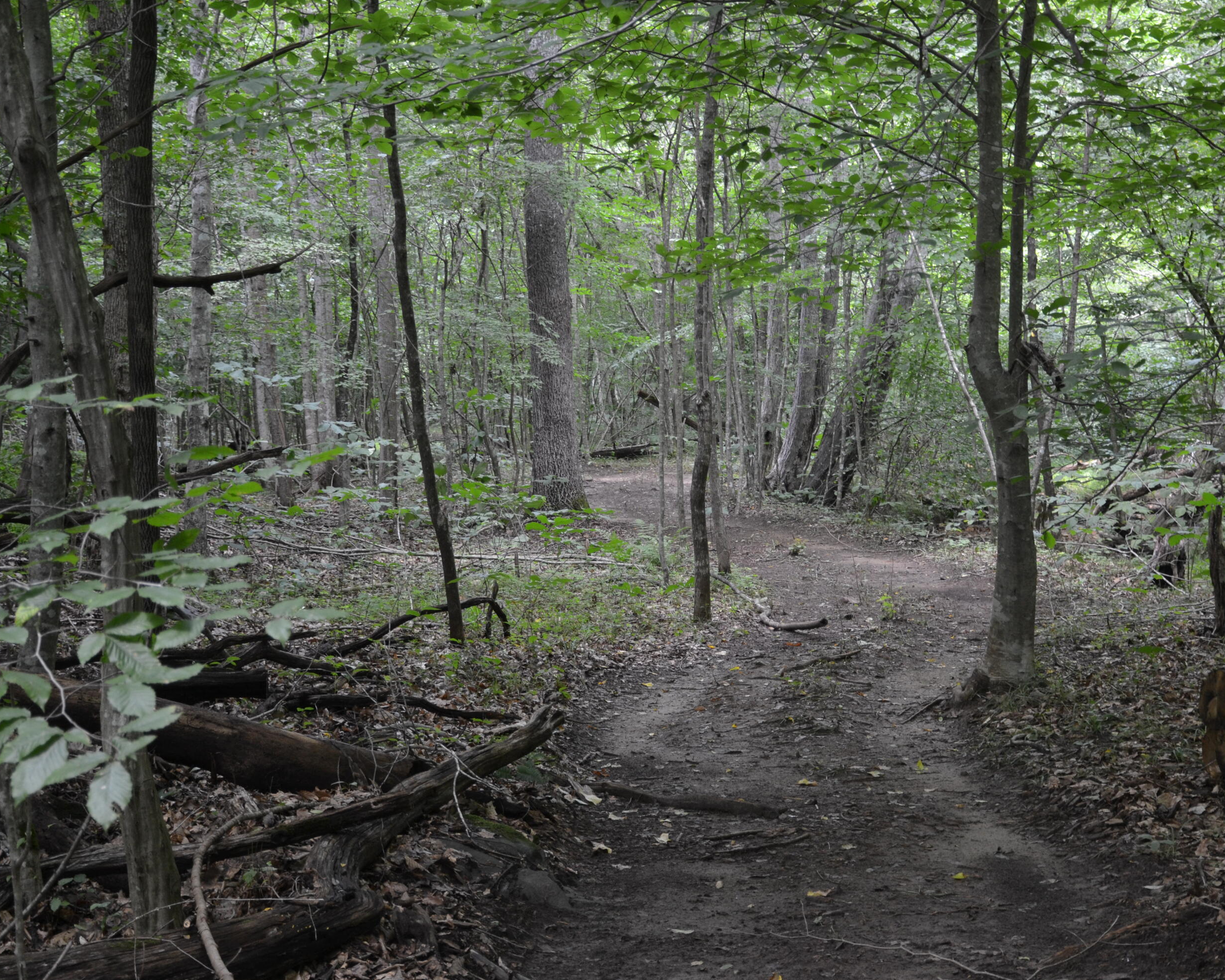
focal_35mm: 65
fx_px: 2356
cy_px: 490
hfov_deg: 29.1
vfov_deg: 23.5
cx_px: 658
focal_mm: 38
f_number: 4.2
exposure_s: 1/40
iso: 400
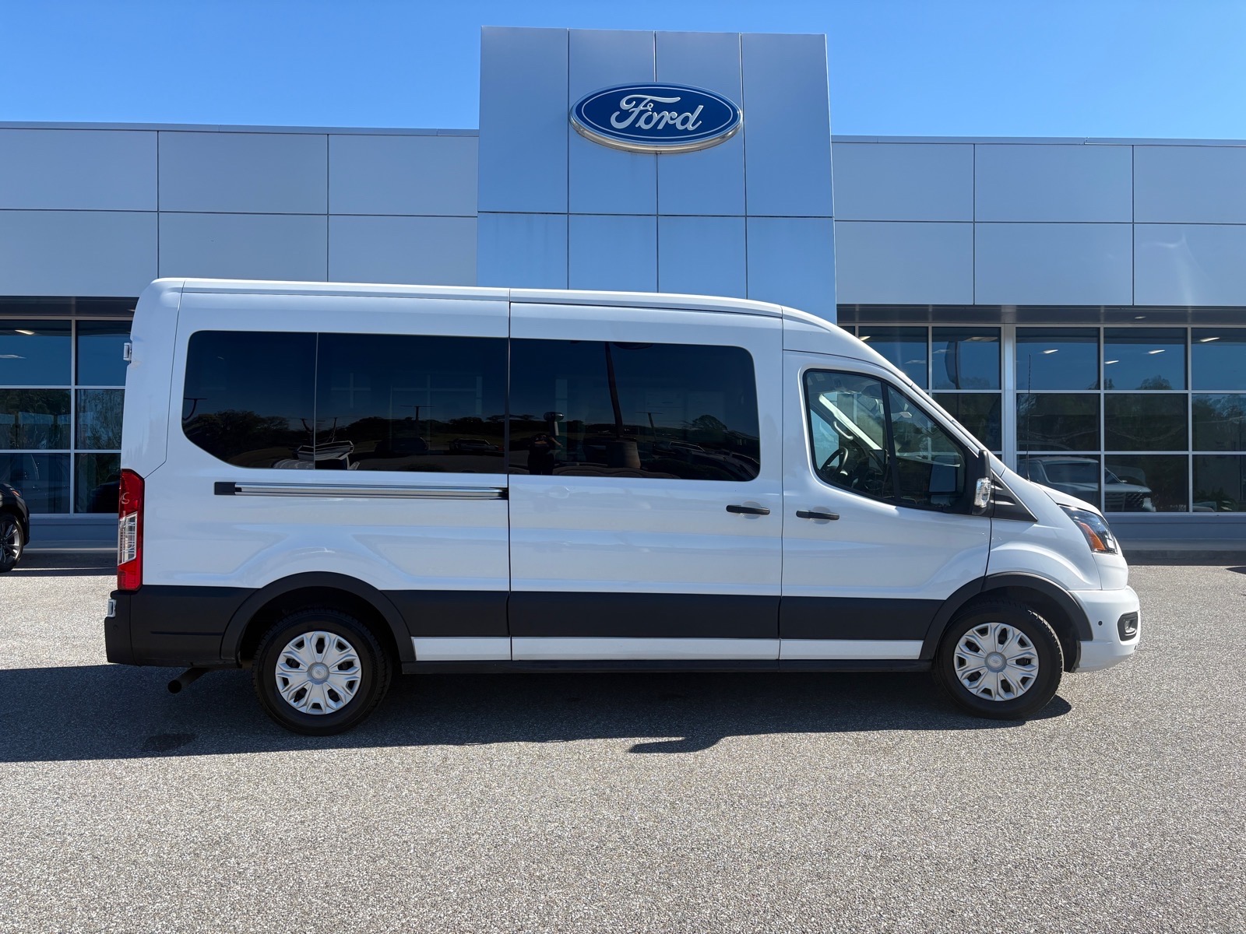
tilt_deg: +0.7
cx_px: 623
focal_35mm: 26
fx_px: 936
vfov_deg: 53.1
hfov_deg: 67.3
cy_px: 467
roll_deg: +1.2
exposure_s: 1/1953
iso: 50
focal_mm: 5.96
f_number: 1.6
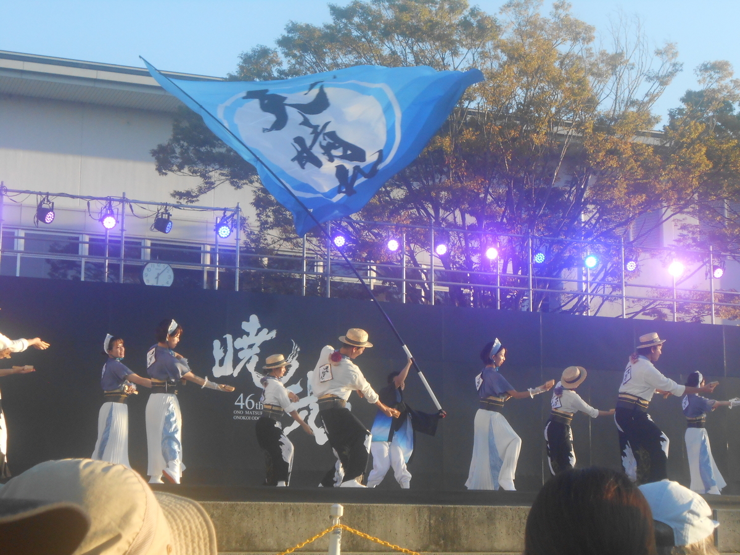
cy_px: 278
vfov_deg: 20.4
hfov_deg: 27.0
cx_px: 370
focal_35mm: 72
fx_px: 1539
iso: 250
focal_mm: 12.8
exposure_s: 1/250
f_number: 6
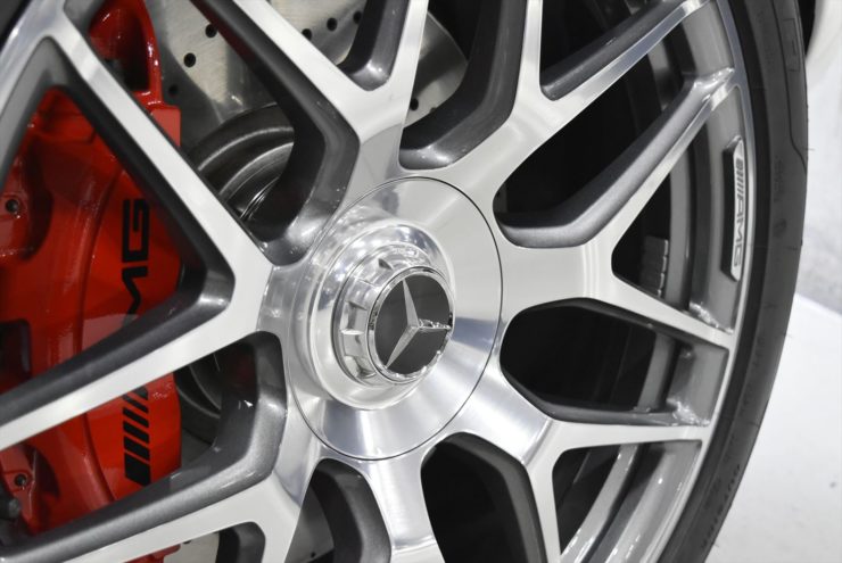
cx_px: 421
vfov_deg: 23.8
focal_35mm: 57
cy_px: 282
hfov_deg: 35.0
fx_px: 1334
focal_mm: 38
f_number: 4.8
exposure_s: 1/100
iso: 3200
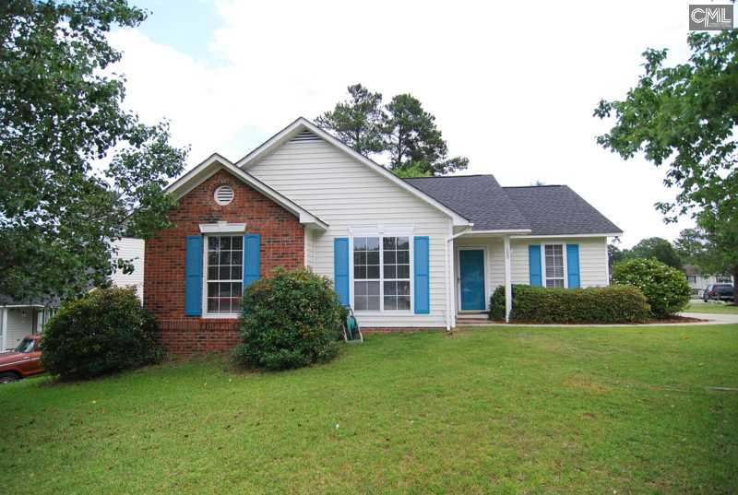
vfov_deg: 67.6
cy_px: 248
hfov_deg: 89.9
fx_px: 370
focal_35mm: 18
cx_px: 369
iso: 400
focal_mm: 12
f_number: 4
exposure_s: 1/1600
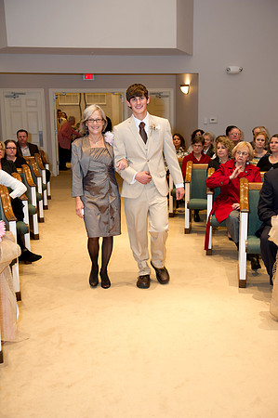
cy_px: 209
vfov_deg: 44.5
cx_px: 139
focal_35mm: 44
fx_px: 511
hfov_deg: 30.4
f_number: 4
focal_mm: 44
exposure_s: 1/80
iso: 1250
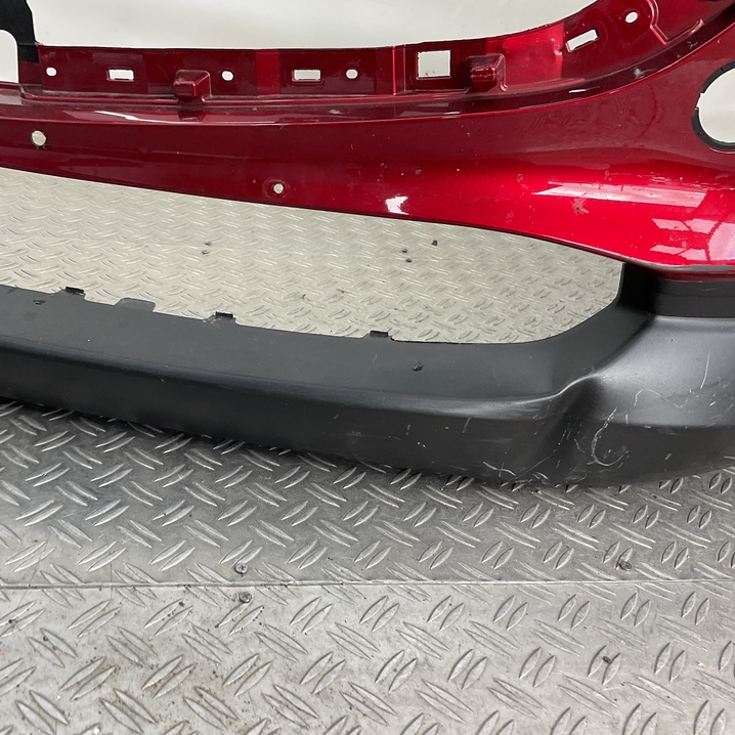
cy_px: 353
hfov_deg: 45.8
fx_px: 865
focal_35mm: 36
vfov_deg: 46.0
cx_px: 302
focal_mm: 3
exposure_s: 1/120
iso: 32
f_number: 1.8
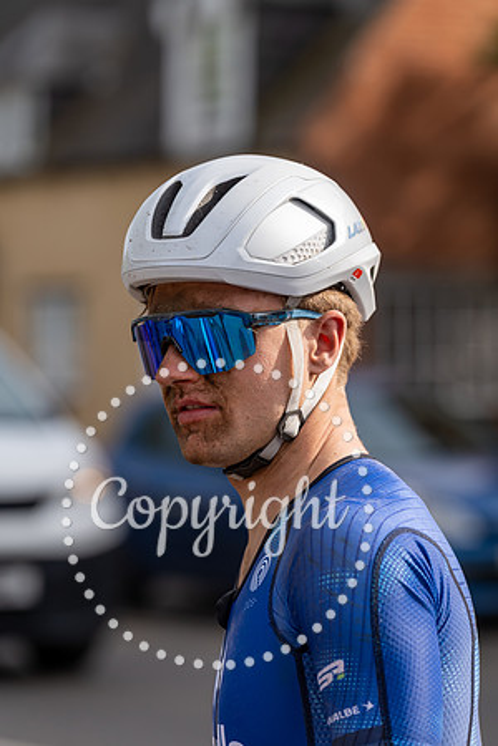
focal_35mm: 162
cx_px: 249
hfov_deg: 8.5
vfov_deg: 12.7
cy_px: 373
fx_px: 3361
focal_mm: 162
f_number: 4
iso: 160
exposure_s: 1/1000
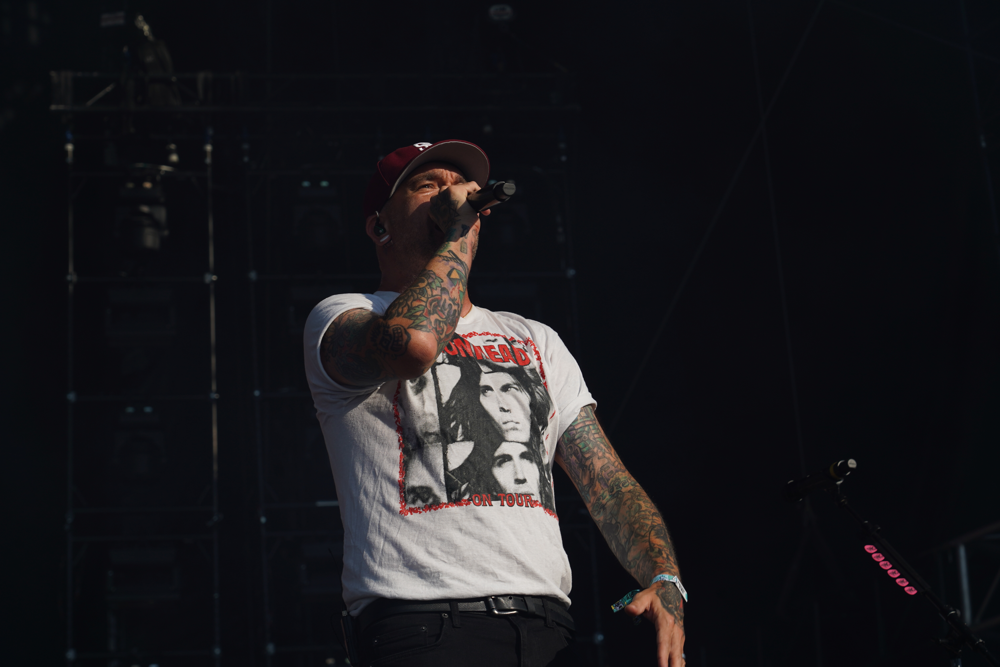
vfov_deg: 13.0
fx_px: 2916
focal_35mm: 105
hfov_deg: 19.5
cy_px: 334
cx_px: 500
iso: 100
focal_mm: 105
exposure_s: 1/500
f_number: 8
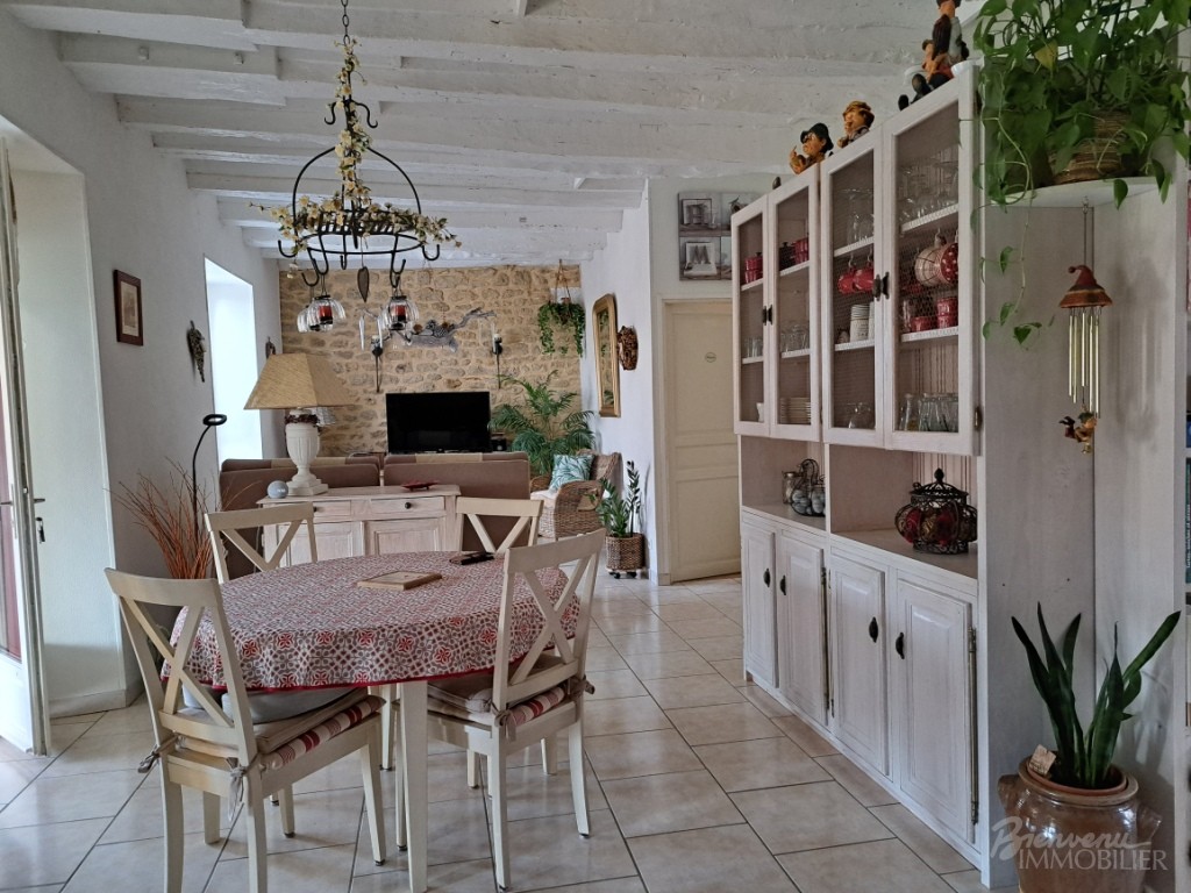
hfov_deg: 71.6
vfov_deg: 56.8
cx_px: 596
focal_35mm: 24
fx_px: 826
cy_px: 446
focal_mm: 5.23
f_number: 1.8
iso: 250
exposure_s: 1/50
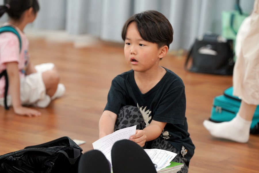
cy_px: 86
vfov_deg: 8.2
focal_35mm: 167
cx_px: 130
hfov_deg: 12.3
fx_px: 1201
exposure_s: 1/200
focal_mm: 167
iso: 2000
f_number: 4
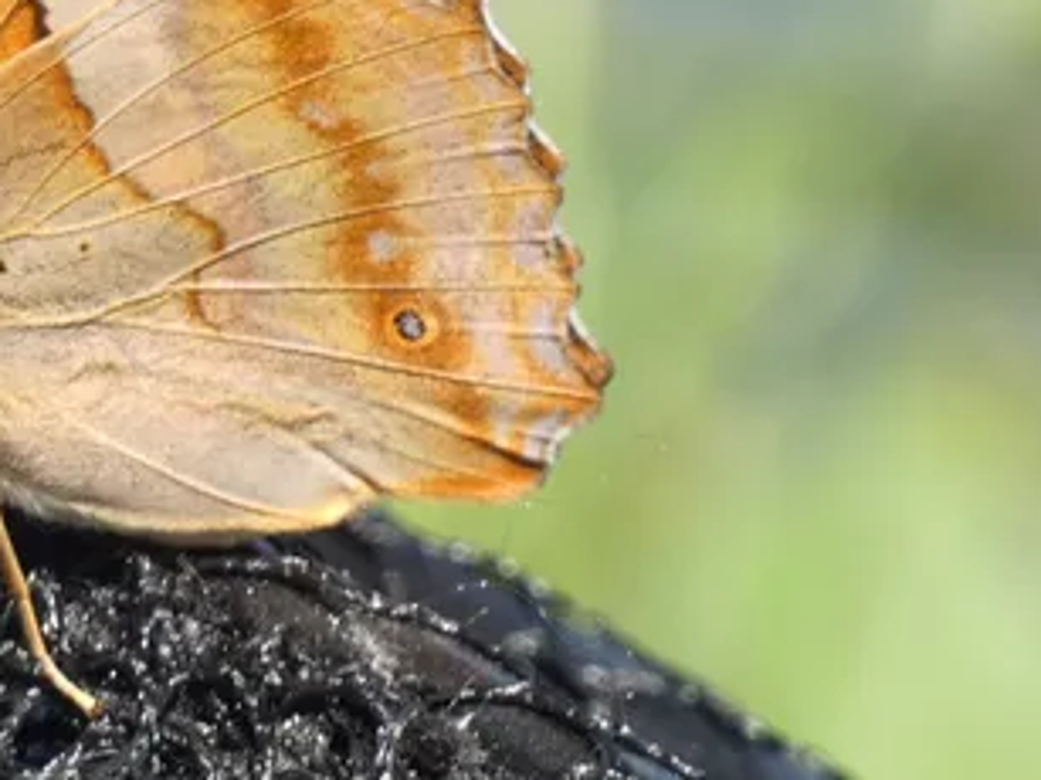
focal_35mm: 706
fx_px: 21223
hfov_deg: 2.8
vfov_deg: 2.1
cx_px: 27
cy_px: 102
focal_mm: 60.8
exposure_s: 1/125
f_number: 5.6
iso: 80
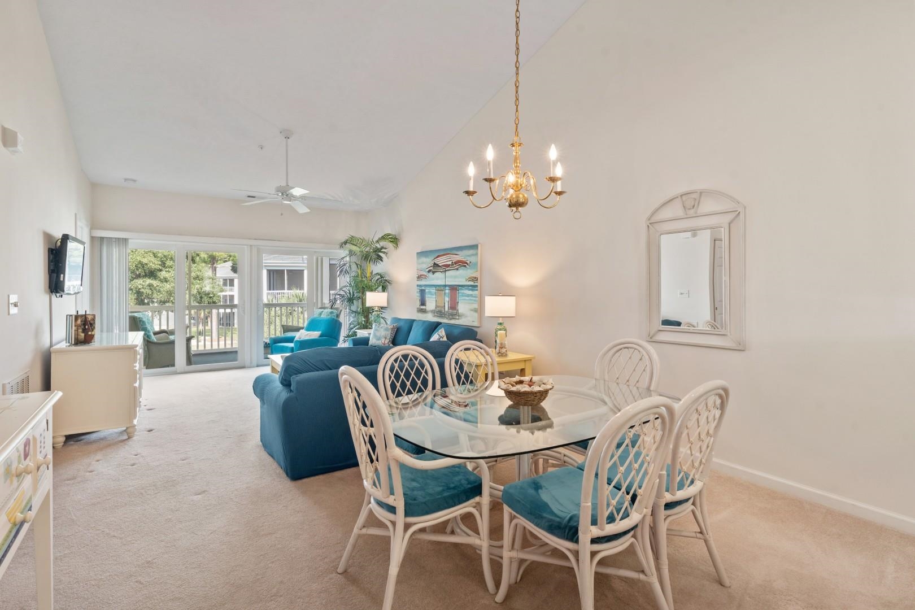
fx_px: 432
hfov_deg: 93.3
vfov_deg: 70.4
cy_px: 305
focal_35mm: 17
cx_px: 458
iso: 800
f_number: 9
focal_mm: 17
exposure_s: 1/1.25
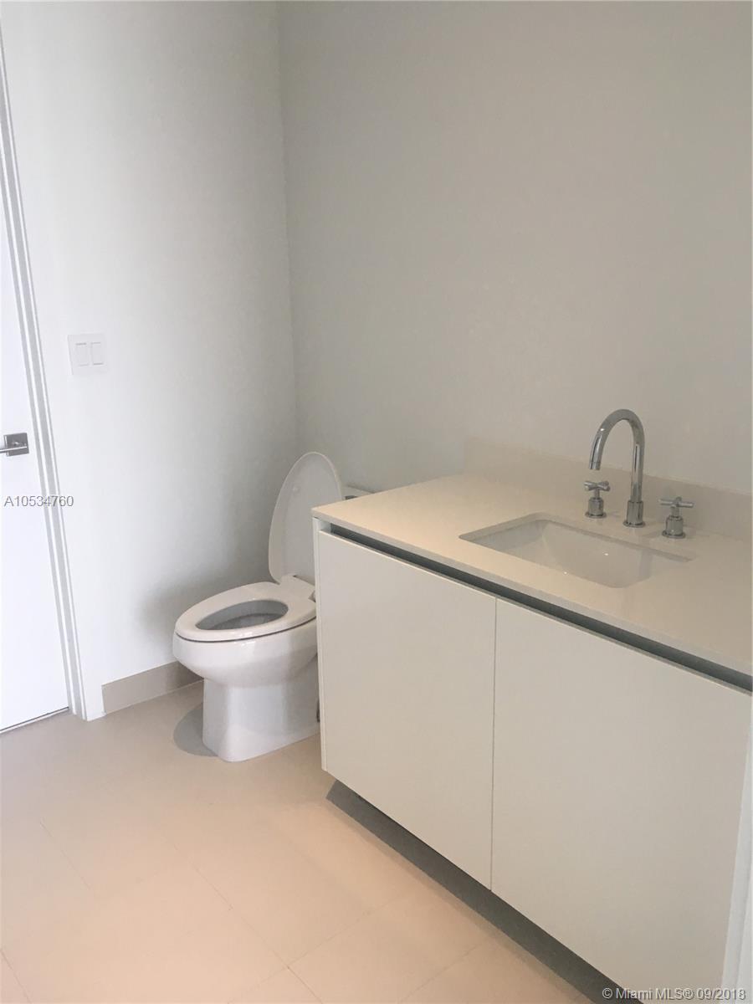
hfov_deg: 48.2
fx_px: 841
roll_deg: +0.7
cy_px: 502
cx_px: 376
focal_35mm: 29
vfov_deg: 61.7
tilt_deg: -15.0
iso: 25
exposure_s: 1/30
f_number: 2.2
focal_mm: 4.15
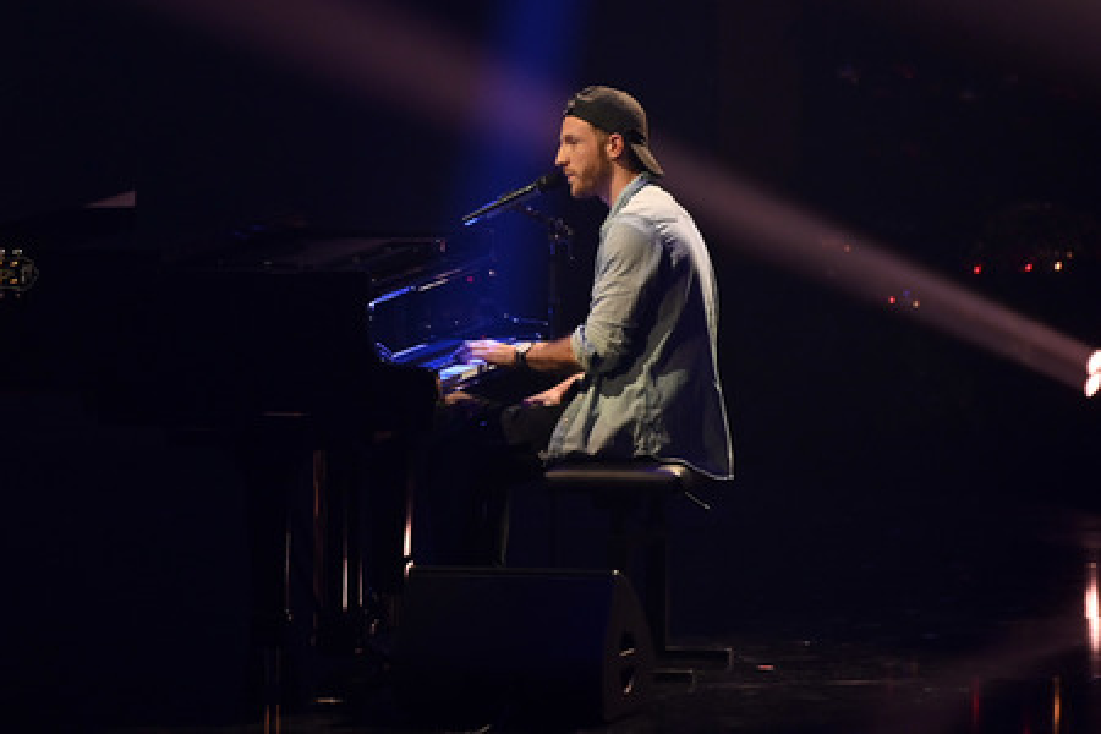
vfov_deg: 6.9
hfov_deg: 10.3
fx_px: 6116
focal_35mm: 200
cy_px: 367
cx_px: 550
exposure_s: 1/400
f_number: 2.8
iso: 1600
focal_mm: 200
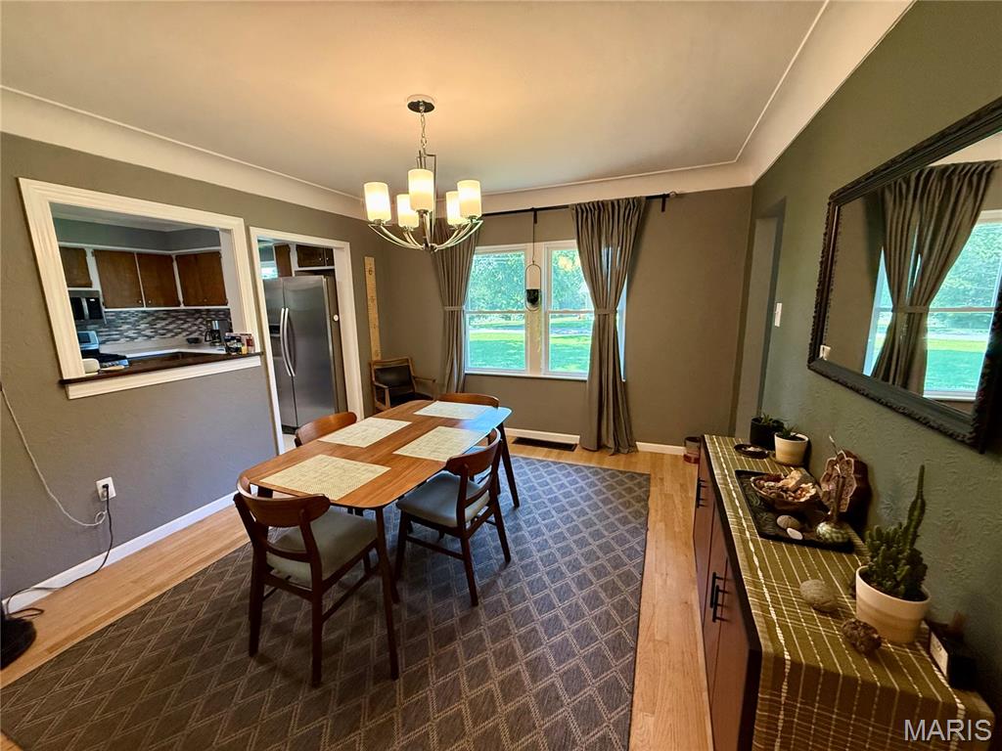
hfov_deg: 102.1
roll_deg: +2.0
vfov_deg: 85.7
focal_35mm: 14
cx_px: 501
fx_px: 405
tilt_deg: -10.9
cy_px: 376
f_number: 2.2
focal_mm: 2.22
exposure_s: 1/120
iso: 400
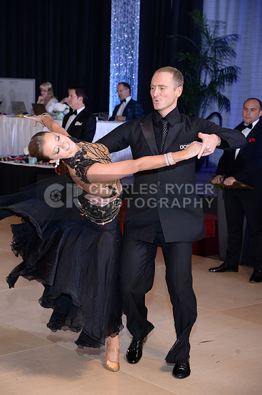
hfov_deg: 18.1
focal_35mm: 75
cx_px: 131
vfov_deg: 27.0
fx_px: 821
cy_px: 198
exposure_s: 1/250
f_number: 5.6
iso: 1250
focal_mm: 75
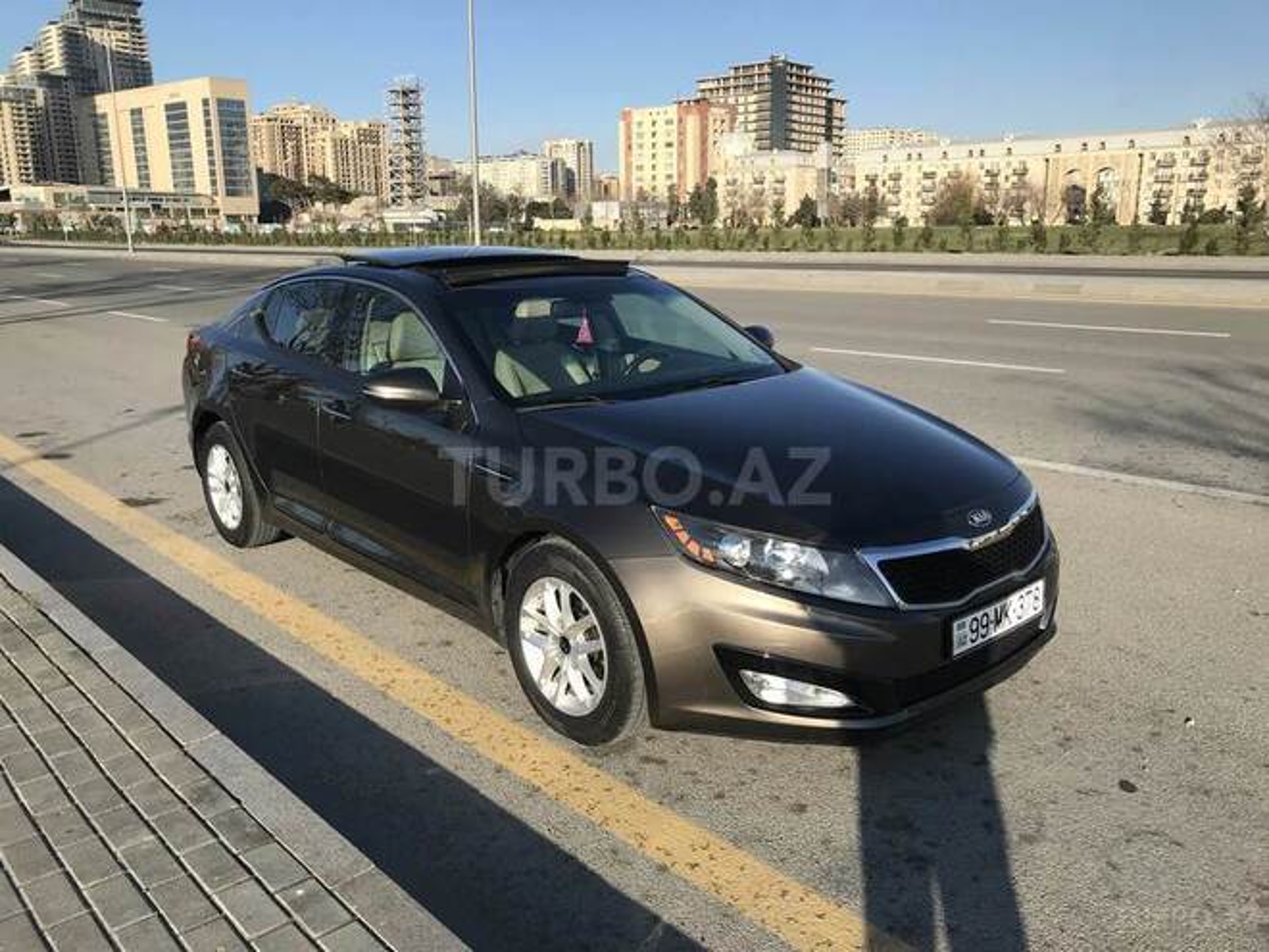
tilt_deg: -13.0
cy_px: 476
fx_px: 1026
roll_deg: +1.0
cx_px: 634
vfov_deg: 49.7
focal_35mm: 28
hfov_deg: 63.4
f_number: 1.8
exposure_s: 1/2083
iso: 20
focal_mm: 3.99
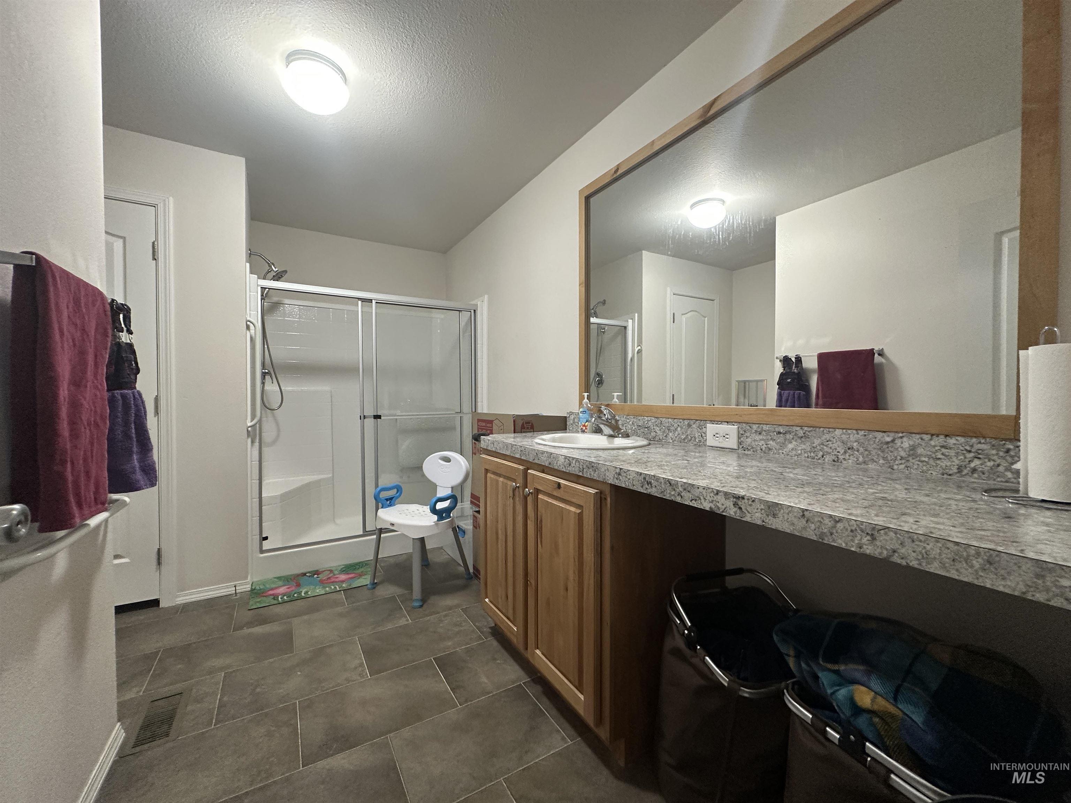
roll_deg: +0.1
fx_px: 433
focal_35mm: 14
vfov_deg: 85.7
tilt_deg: -0.2
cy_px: 402
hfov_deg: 102.1
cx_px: 536
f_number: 2.2
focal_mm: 2.22
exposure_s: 1/60
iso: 250
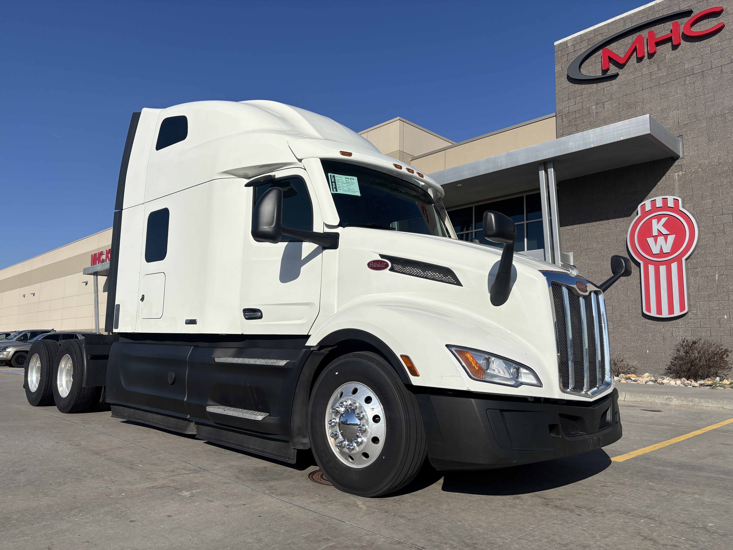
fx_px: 551
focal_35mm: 26
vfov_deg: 53.1
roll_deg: -1.5
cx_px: 366
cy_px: 275
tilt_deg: +7.0
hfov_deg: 67.3
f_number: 1.6
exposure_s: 1/9901
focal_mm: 5.96
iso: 50
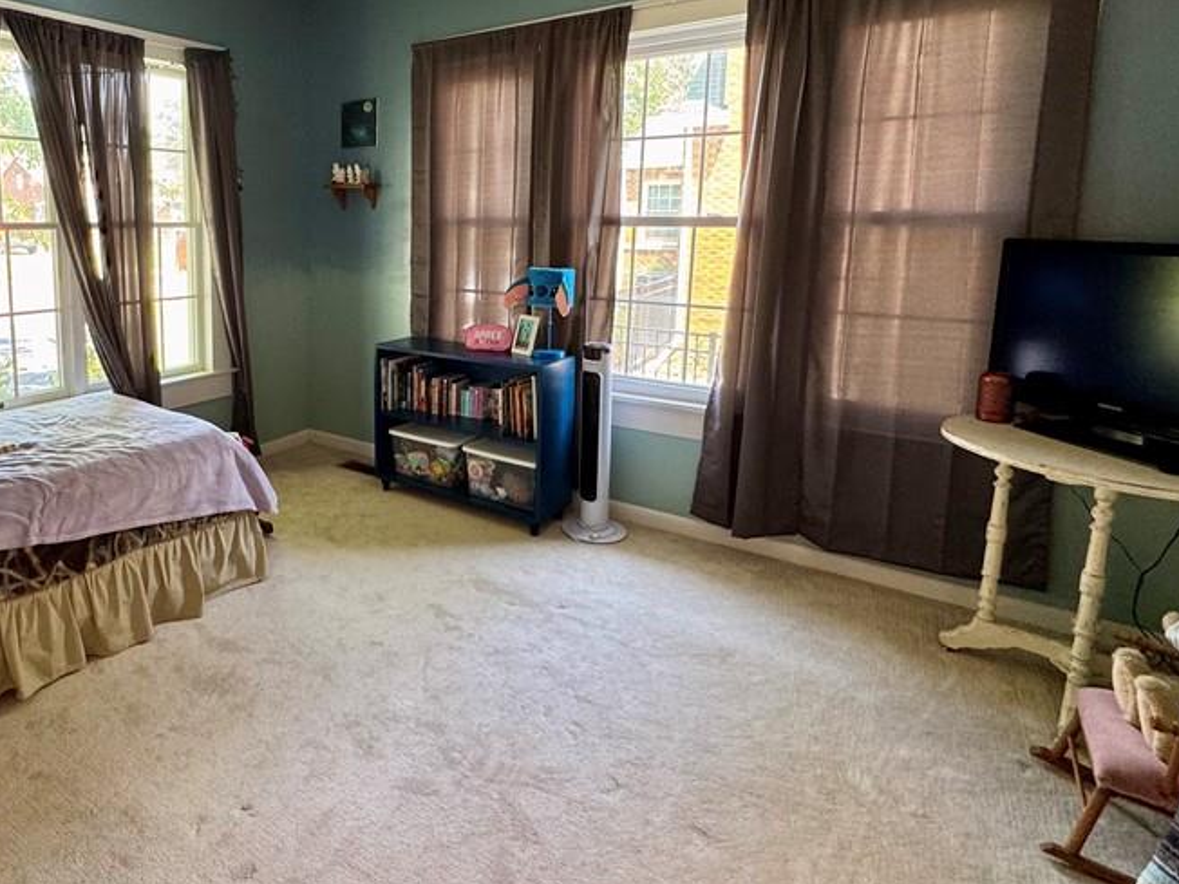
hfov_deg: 73.2
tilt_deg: -7.5
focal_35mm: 22
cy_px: 315
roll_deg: +0.4
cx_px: 360
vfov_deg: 60.0
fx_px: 749
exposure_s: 1/60
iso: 200
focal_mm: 2.22
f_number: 2.2
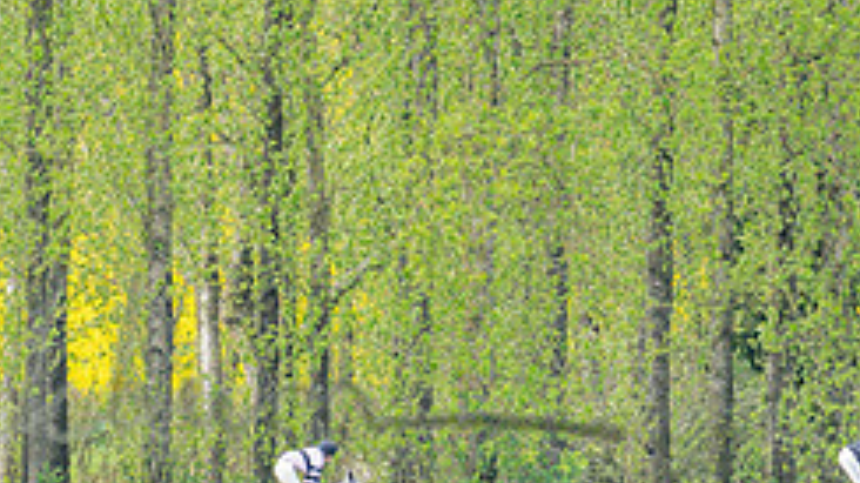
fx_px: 36379
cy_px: 195
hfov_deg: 1.4
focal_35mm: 1596
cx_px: -121
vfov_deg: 0.8
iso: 400
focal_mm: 400
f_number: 4.5
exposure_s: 1/1000
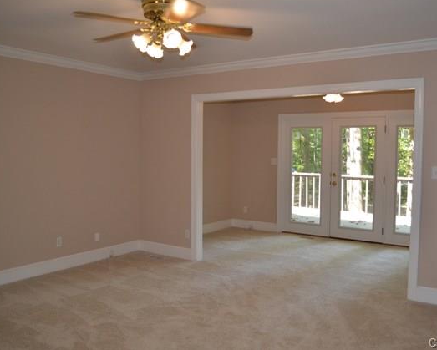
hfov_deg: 56.8
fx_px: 401
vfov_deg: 47.1
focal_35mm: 31
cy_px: 172
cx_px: 257
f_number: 4
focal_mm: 18
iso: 400
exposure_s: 1/100
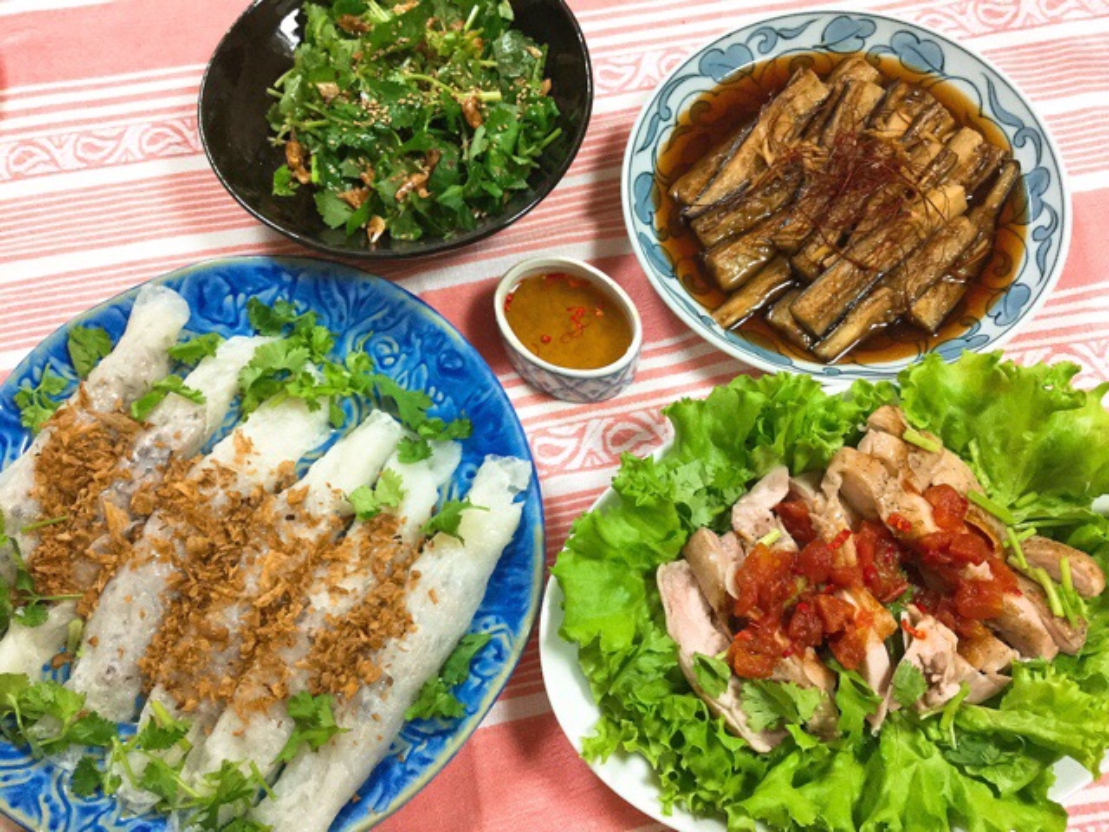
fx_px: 993
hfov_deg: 58.4
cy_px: 416
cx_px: 554
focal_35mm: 31
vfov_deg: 45.4
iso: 100
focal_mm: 3.3
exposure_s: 1/30
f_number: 2.4
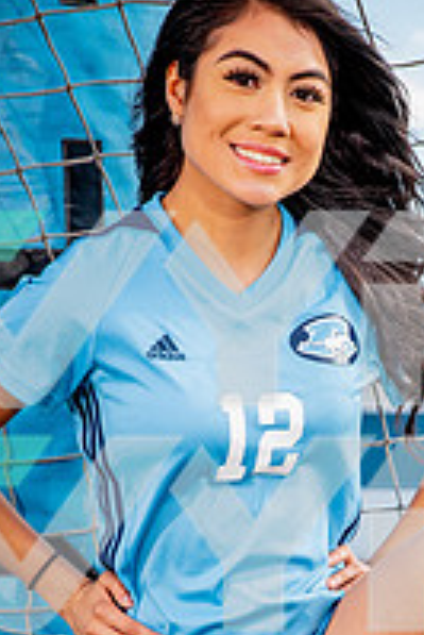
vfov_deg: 12.9
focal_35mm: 158
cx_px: 332
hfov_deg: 8.7
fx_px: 2786
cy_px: 536
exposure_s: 1/320
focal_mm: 70
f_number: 5.6
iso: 125
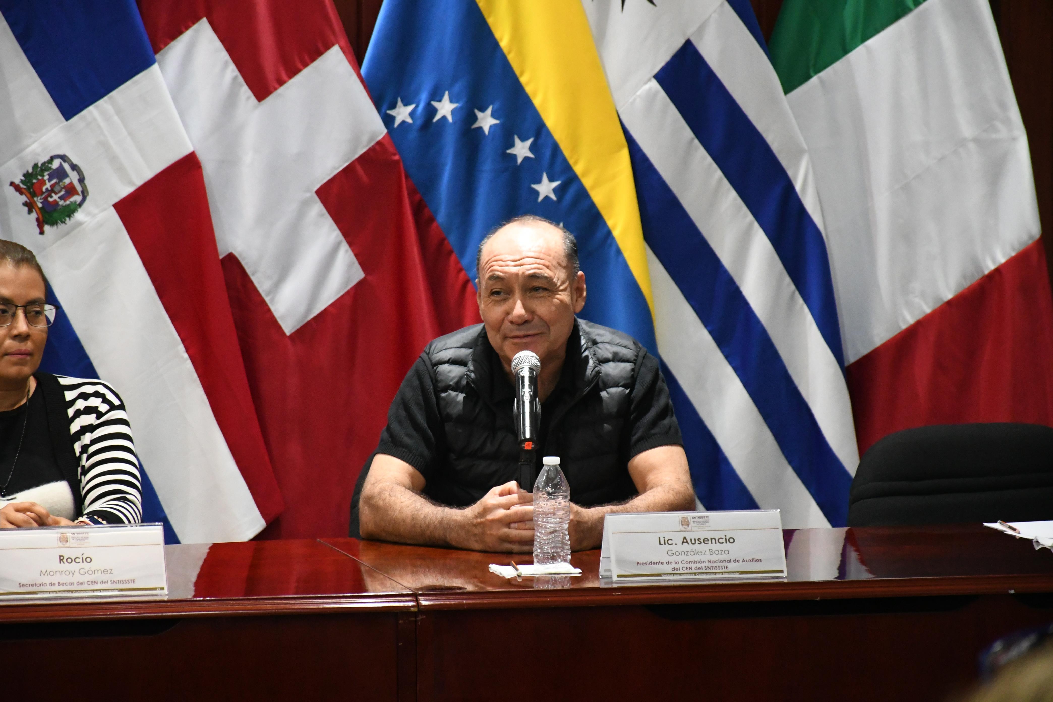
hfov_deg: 9.8
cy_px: 351
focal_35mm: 210
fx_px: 6142
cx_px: 526
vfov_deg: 6.5
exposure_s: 1/100
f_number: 5.6
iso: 6400
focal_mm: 140
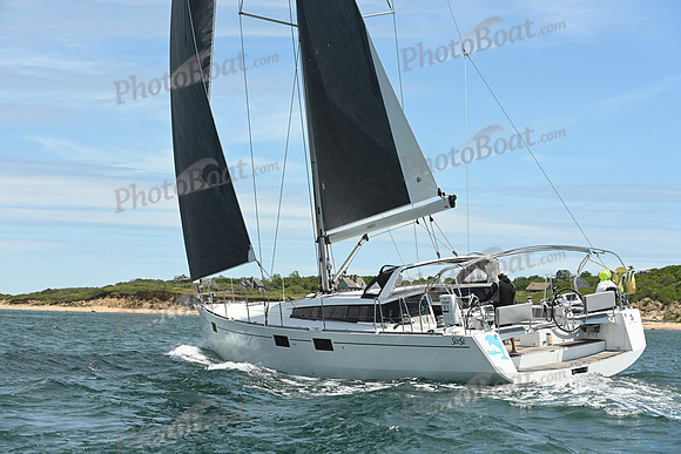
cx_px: 340
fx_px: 1324
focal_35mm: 70
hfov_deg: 28.8
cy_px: 227
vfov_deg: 19.5
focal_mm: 70
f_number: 8
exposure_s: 1/1000
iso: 320
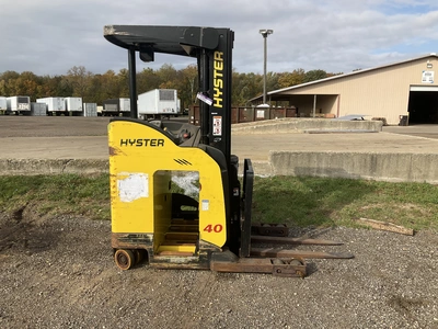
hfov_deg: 61.7
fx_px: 367
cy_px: 164
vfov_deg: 48.2
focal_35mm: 29
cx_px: 219
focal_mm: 3
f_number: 1.8
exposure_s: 1/1912
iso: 25
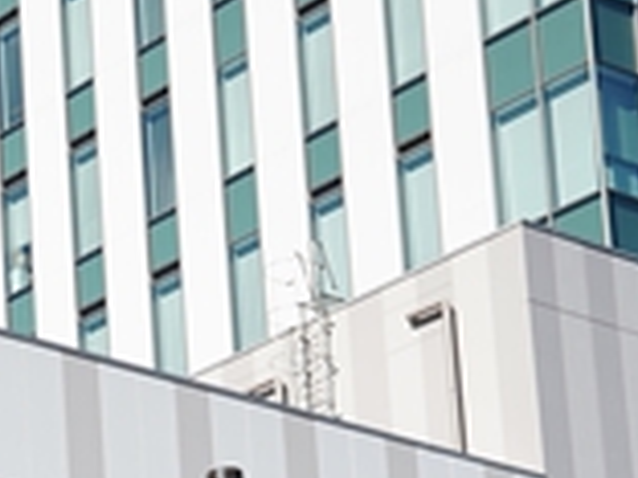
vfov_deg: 8.3
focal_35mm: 172
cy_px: 868
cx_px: -568
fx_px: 3170
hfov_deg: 10.7
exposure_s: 1/800
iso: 100
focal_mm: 35
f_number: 4
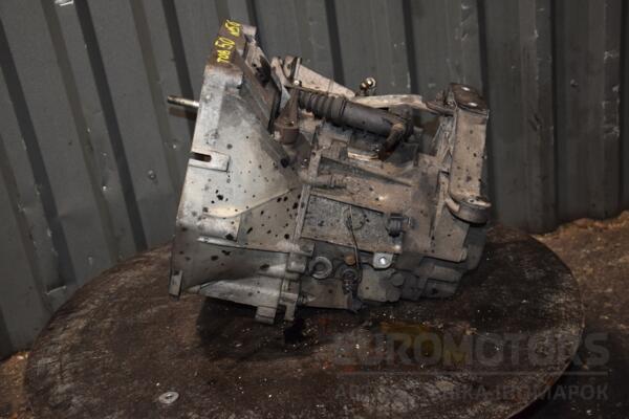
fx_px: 917
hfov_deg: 37.9
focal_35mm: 52
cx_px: 314
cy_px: 210
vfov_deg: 25.8
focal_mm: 35
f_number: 5
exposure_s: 1/60
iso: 800
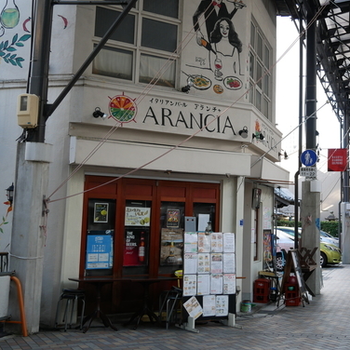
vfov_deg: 35.3
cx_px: 267
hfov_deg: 34.5
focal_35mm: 48
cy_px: 161
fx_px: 549
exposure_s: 1/125
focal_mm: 17
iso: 200
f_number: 4.5
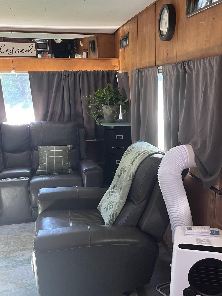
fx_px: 299
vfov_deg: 52.5
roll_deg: -0.6
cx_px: 135
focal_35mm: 35
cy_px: 165
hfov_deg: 40.5
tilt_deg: -17.7
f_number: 1.6
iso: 125
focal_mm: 5.1
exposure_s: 1/60
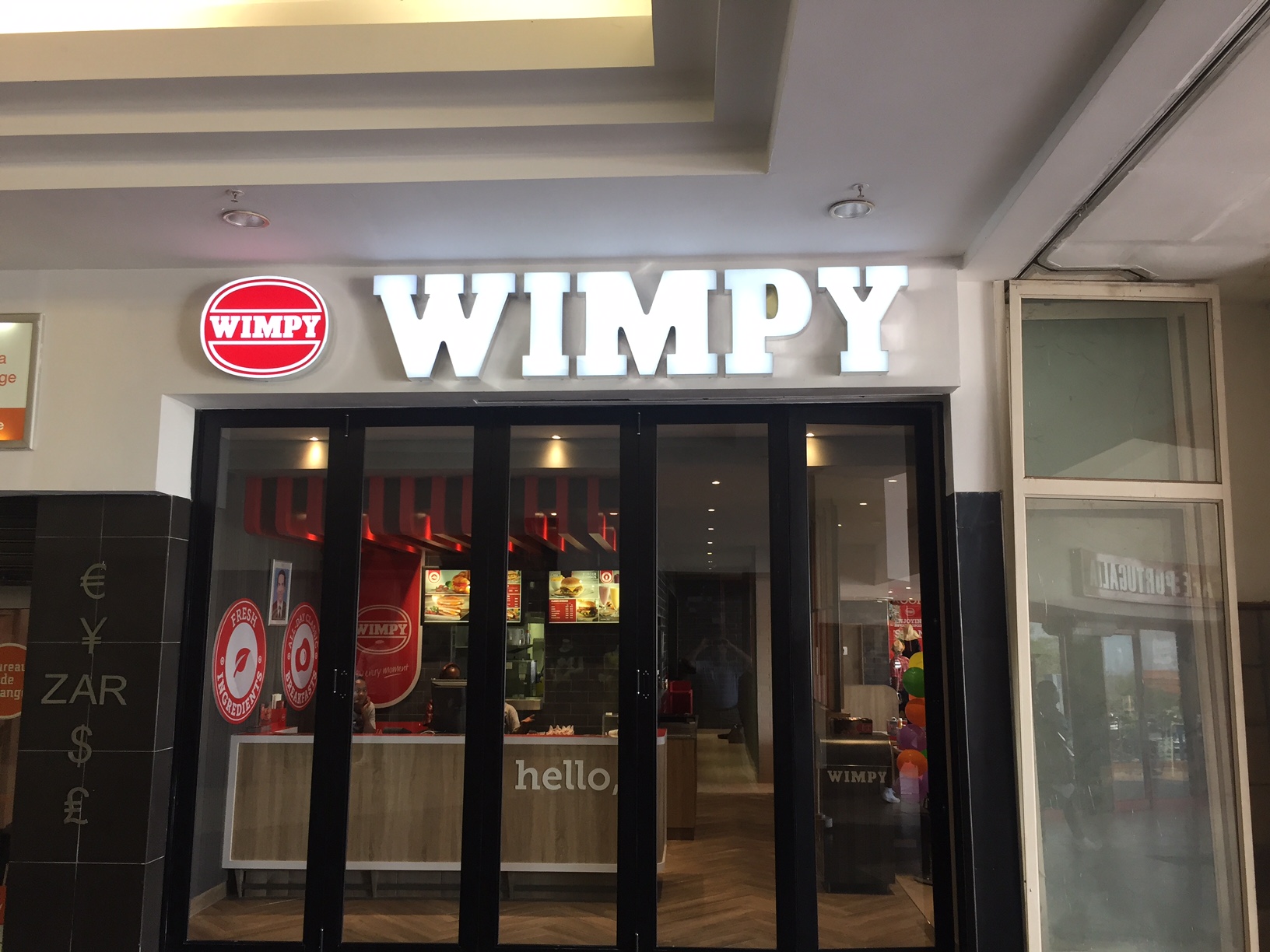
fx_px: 1064
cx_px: 635
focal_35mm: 29
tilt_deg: +8.1
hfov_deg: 61.7
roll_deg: -0.9
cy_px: 476
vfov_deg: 48.2
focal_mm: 4.15
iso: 32
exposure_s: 1/33
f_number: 2.2
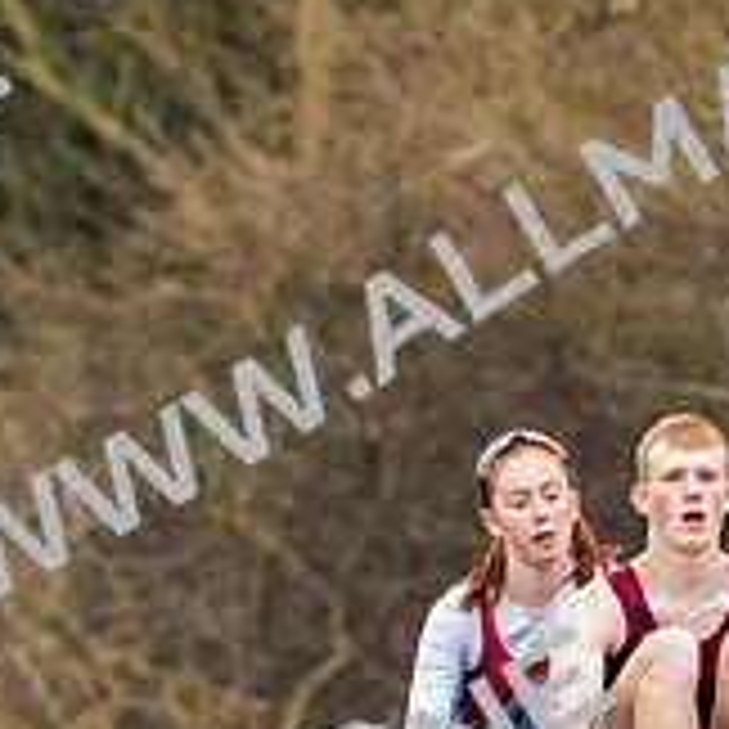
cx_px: 482
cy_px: 614
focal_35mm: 1205
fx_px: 28711
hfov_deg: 1.5
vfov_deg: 1.5
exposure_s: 1/2000
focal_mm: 397
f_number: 6.3
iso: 4000
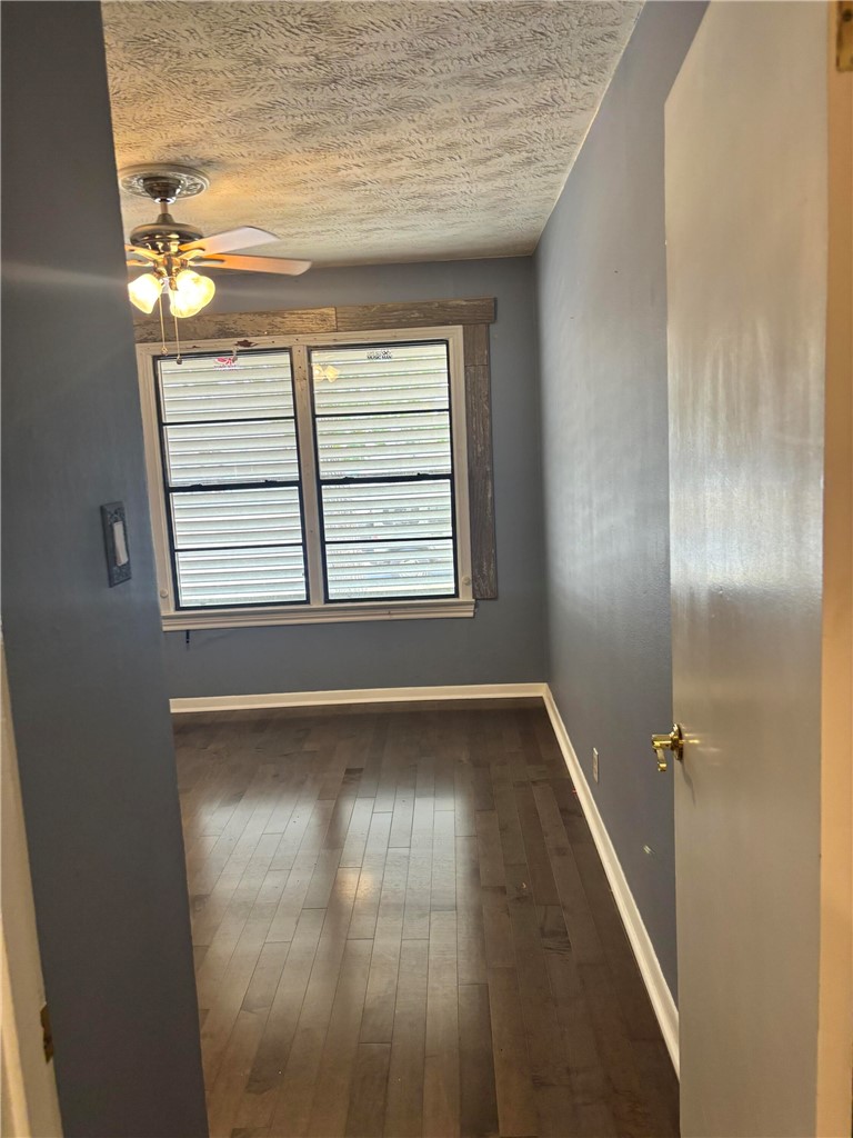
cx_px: 426
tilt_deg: -6.6
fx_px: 854
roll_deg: +2.2
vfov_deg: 67.3
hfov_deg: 53.1
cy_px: 569
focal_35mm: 26
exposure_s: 1/60
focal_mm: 5.96
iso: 160
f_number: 1.6
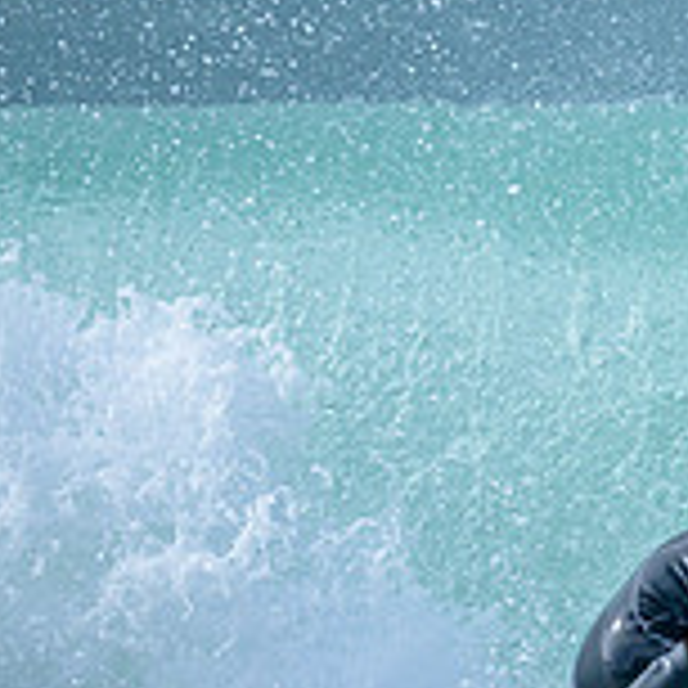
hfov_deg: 0.7
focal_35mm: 2665
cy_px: 629
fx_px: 59926
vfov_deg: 0.7
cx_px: 1191
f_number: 6.3
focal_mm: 800
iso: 320
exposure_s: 1/2000
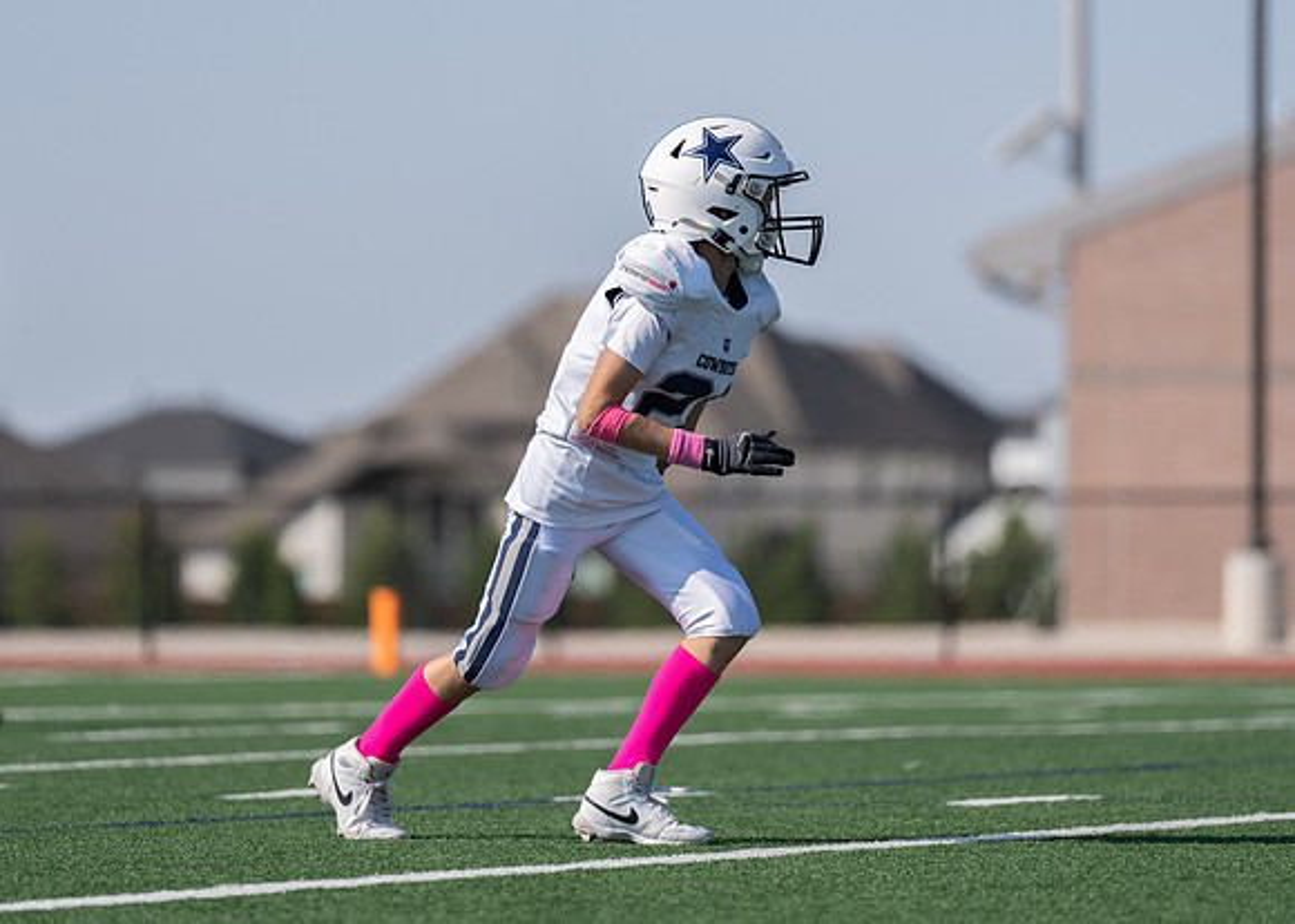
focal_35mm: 263
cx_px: 576
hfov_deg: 7.7
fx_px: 9669
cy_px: 363
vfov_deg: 5.5
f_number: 2.8
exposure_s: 1/2500
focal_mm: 200
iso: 100
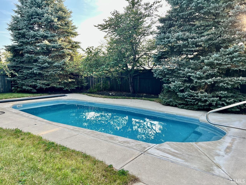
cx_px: 123
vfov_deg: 53.1
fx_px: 185
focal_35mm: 26
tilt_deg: -6.3
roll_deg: -0.3
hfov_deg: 67.3
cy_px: 92
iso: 50
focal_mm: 5.7
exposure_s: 1/372
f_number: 1.5
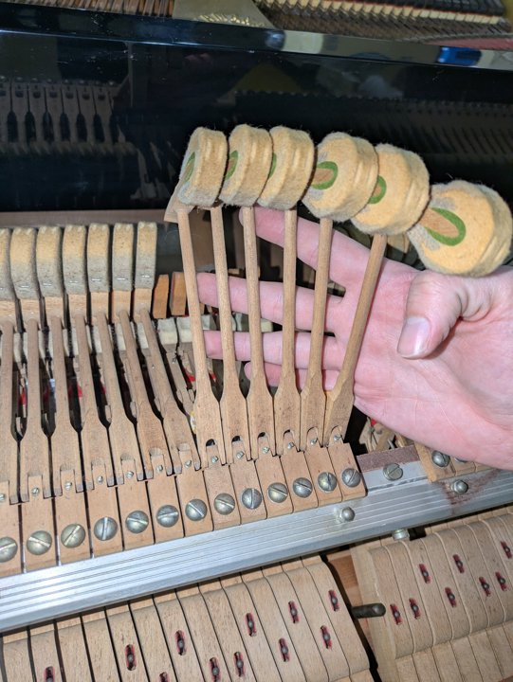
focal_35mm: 25
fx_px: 493
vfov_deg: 69.4
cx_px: 256
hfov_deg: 54.9
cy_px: 341
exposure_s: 1/50
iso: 111
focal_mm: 5.43
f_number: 1.89
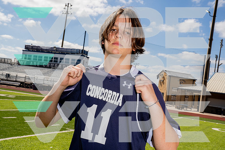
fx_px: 306
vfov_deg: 27.5
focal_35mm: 49
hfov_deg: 40.3
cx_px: 112
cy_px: 75
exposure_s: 1/250
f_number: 14
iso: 100
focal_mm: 49
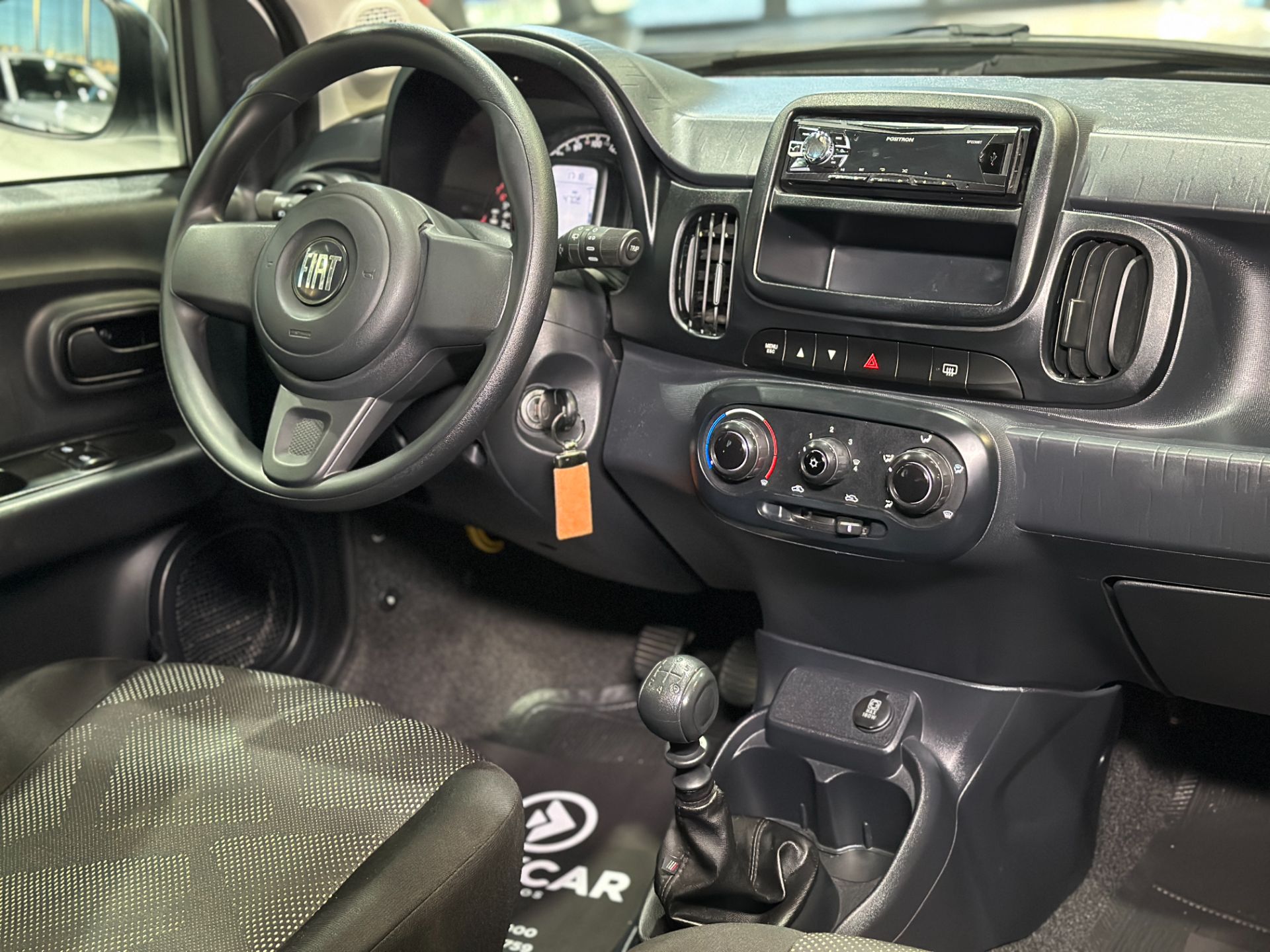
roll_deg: +2.2
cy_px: 476
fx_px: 1761
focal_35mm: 48
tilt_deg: -20.7
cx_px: 635
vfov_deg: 30.3
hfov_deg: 39.7
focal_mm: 6.86
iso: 800
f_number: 1.78
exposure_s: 1/30
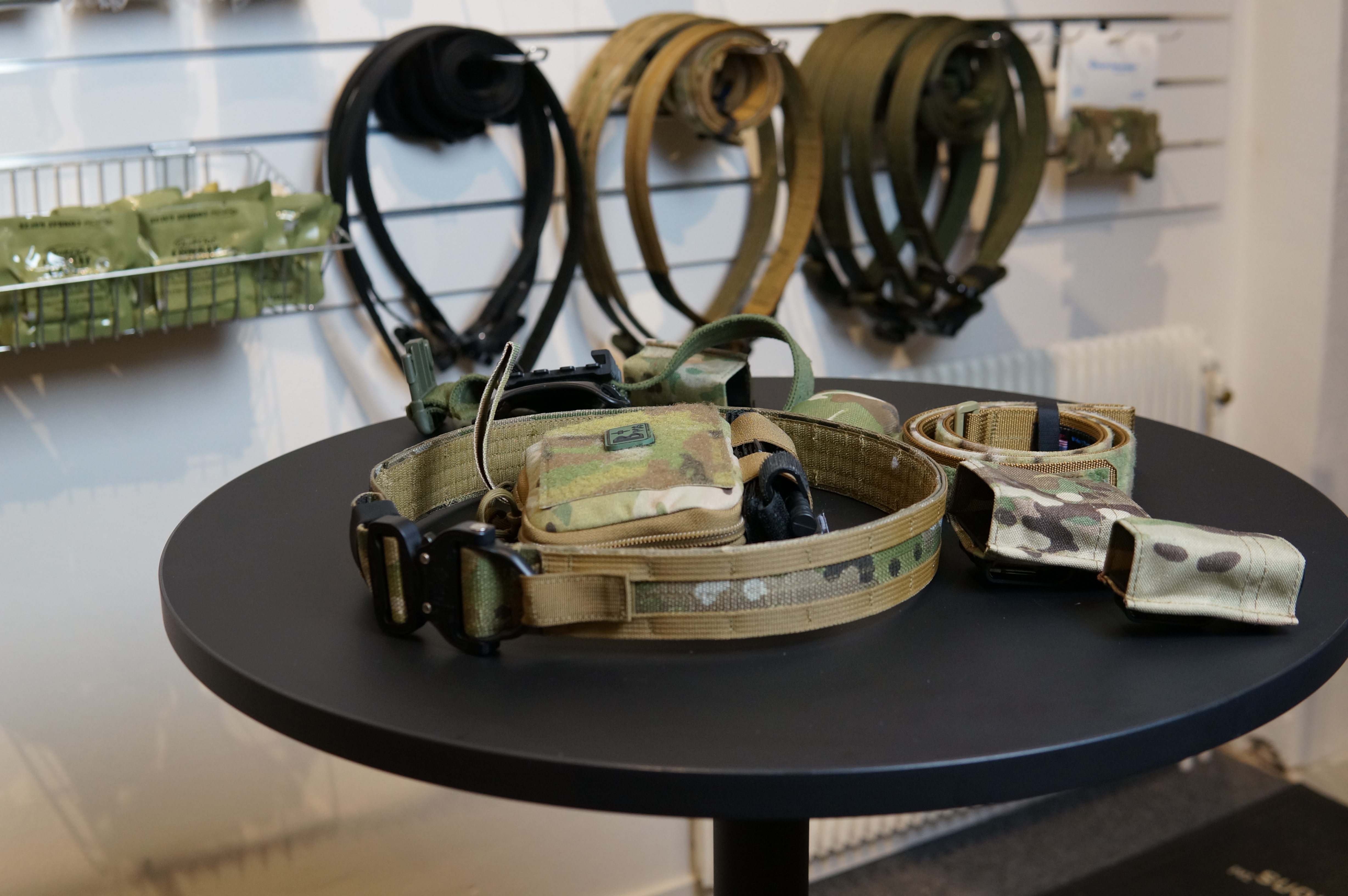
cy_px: 448
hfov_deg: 43.6
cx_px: 674
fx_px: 1683
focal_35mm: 45
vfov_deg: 29.8
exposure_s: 1/60
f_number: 3.5
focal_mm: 30
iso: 800
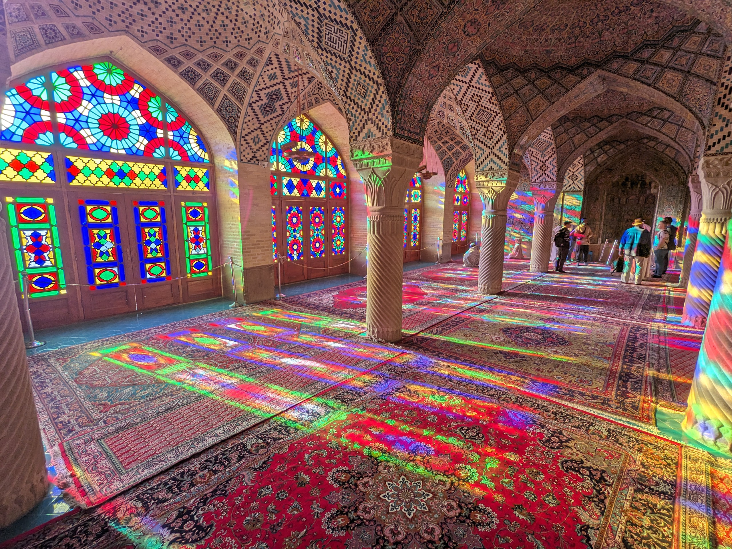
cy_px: 274
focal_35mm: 16
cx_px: 366
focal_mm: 2.35
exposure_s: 1/119
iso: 64
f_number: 2.2
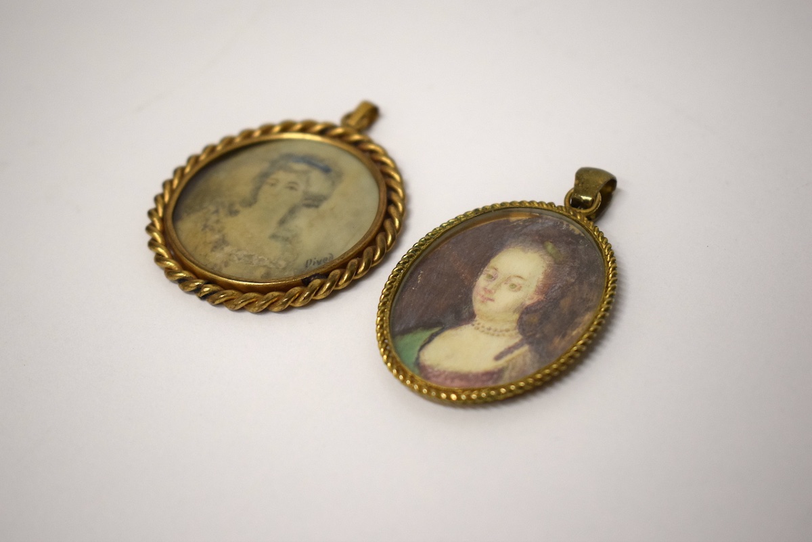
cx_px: 406
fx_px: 1421
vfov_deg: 21.6
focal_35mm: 63
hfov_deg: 31.9
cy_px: 271
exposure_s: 1/125
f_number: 5
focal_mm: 42
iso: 800
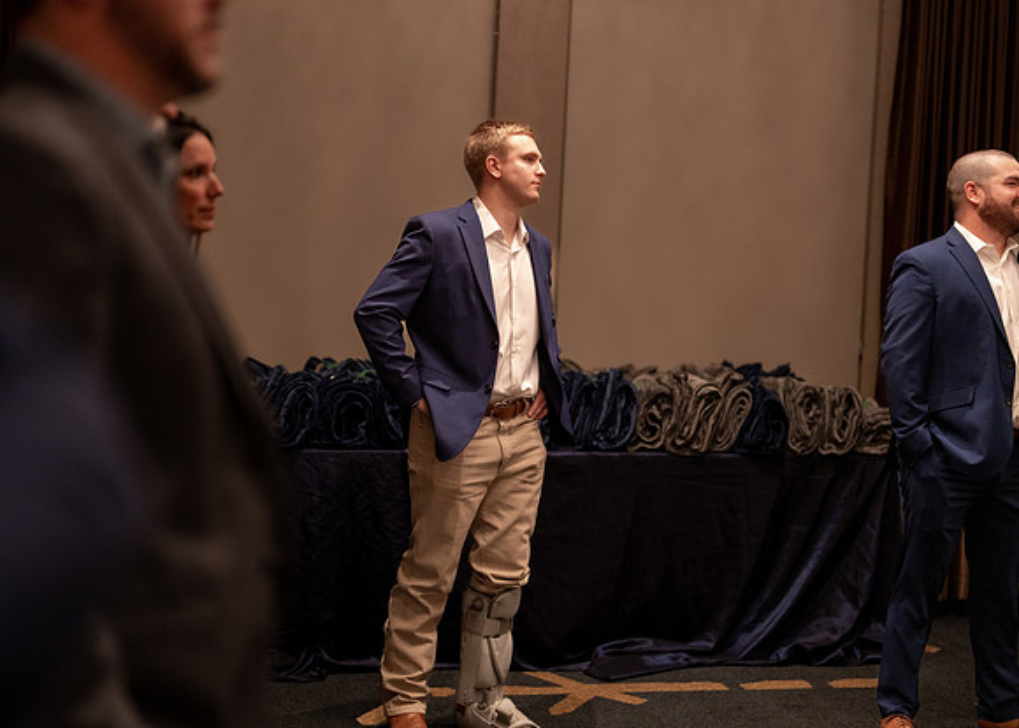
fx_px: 1516
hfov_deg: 37.2
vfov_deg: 27.0
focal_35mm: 52
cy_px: 364
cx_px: 510
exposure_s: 1/400
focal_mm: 50
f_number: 1.2
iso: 1000
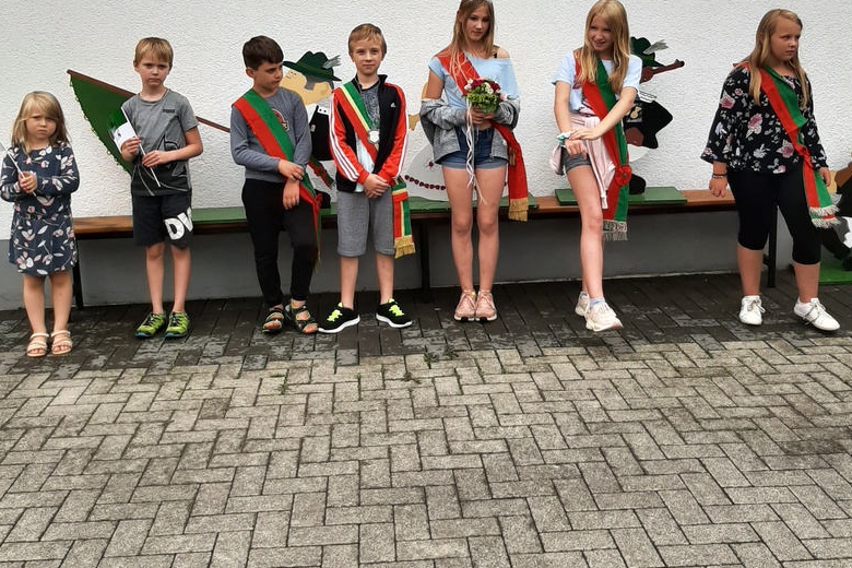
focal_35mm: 37
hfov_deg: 51.9
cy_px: 143
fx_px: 876
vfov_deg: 35.2
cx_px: 430
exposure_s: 1/1200
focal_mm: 3.93
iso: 40
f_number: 1.7
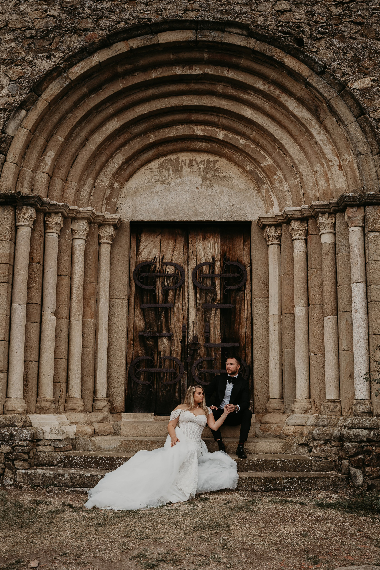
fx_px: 554
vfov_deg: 54.4
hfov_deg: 37.9
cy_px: 285
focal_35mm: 35
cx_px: 190
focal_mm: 35
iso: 200
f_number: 2.2
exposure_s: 1/1000
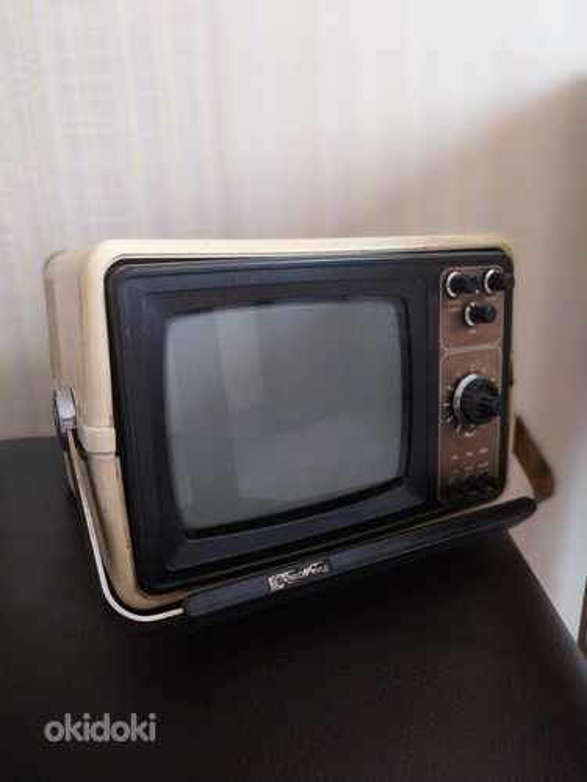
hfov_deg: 53.1
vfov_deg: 67.3
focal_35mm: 26
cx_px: 294
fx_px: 588
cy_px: 391
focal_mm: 4
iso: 250
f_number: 1.8
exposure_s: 1/25
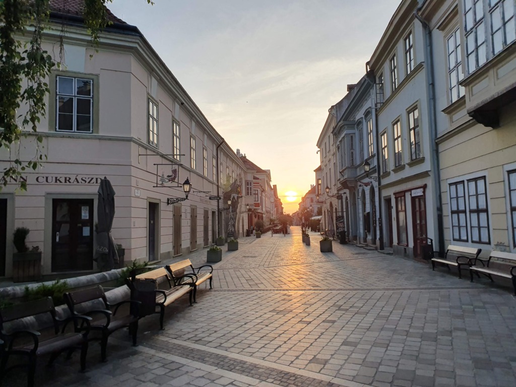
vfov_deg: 53.1
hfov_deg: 67.3
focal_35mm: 26
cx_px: 258
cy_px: 194
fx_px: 388
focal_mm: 4.32
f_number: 2.4
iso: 50
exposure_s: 1/926
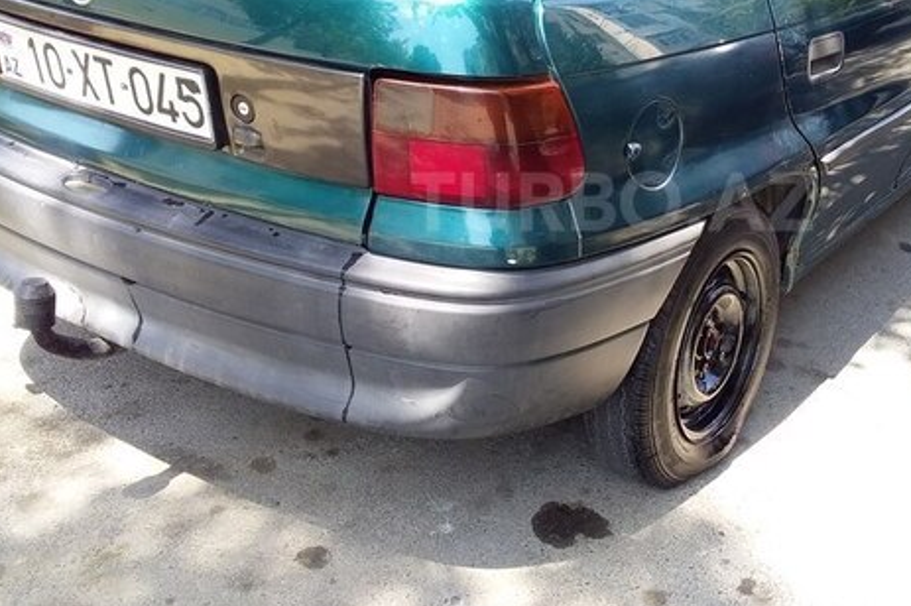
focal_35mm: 46
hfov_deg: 42.2
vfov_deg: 29.0
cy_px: 202
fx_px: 1163
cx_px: 612
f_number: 2.2
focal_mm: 3.3
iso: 40
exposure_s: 1/132
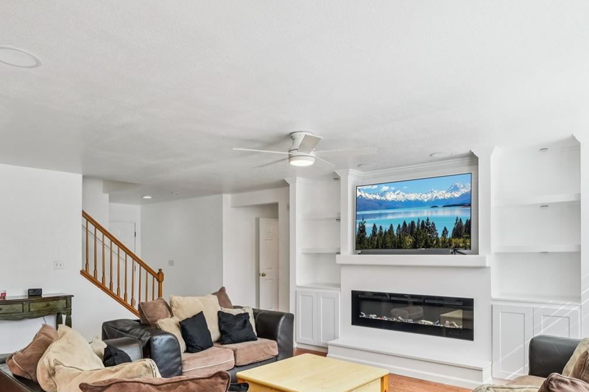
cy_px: 230
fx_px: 393
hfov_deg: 73.8
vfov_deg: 52.8
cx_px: 301
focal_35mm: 24
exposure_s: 1/30
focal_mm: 10
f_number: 8
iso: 800
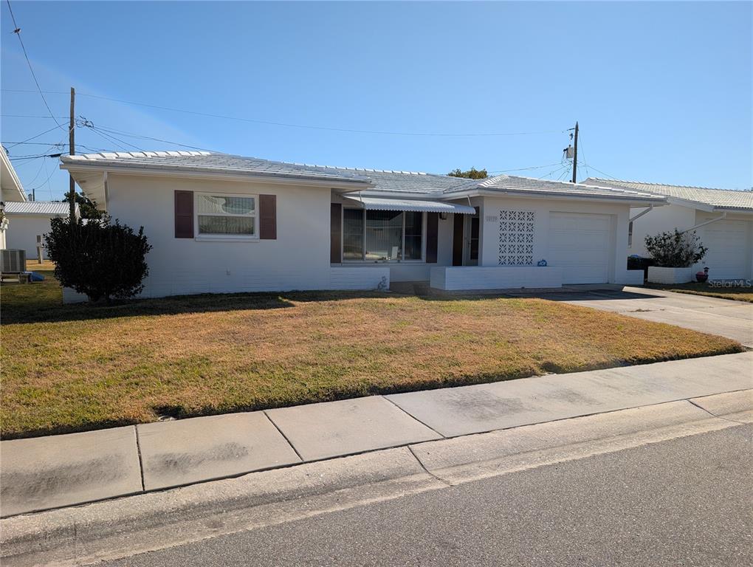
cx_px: 376
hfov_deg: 71.5
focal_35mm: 24
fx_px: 523
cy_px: 284
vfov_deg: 56.9
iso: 20
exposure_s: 1/1621
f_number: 1.68
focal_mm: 6.9
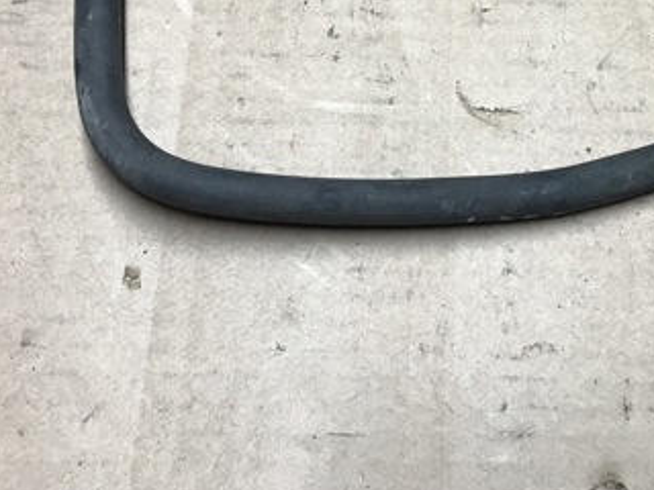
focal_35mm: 56
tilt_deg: -65.2
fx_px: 1058
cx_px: 484
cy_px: 46
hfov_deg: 33.7
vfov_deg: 25.3
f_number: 1.8
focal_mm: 3.99
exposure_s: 1/25
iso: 32
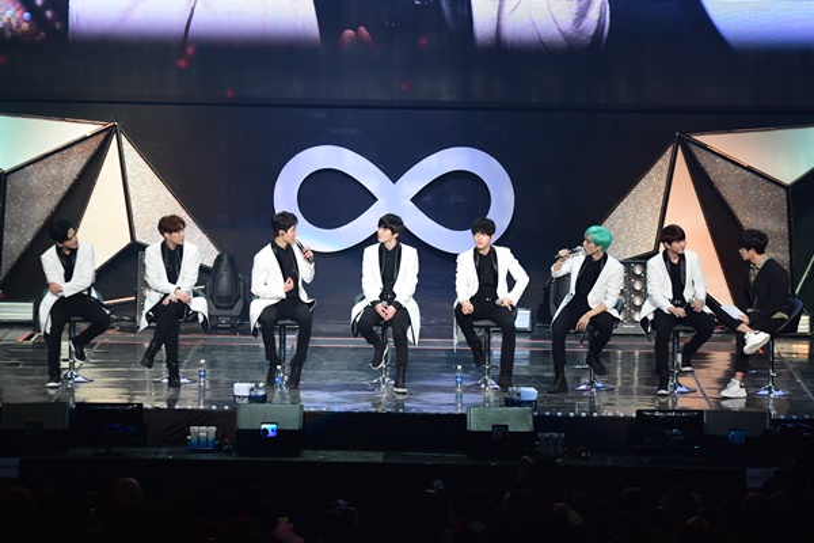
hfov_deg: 9.1
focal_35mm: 225
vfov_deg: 6.1
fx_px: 5087
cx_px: 407
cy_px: 272
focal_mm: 150
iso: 1600
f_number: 4
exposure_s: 1/400
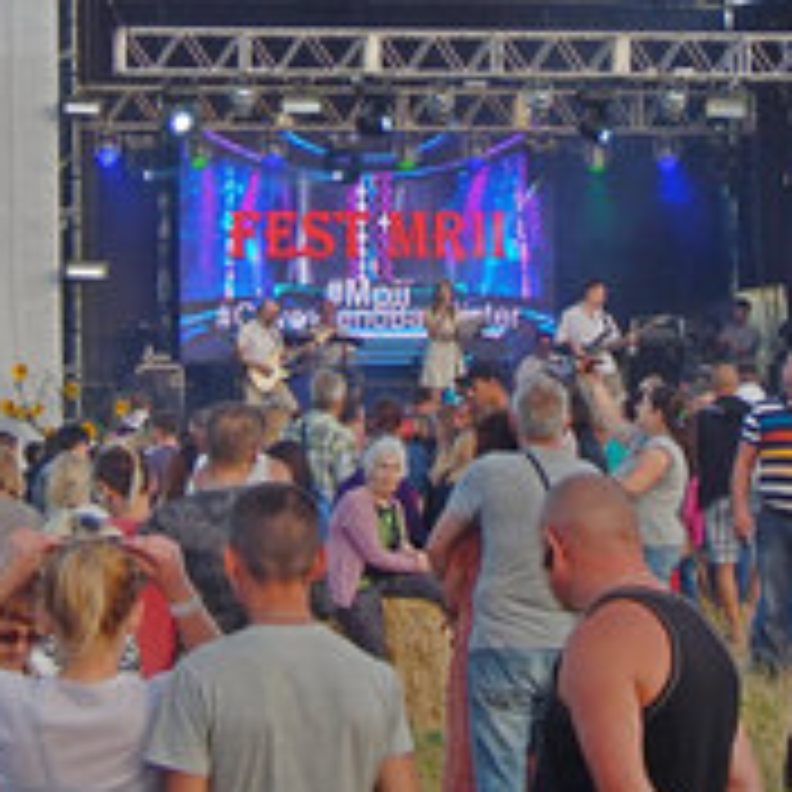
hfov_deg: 6.1
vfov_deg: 6.1
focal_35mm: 285
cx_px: 477
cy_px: 158
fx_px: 7377
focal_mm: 25.3
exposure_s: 1/320
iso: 125
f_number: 4.9
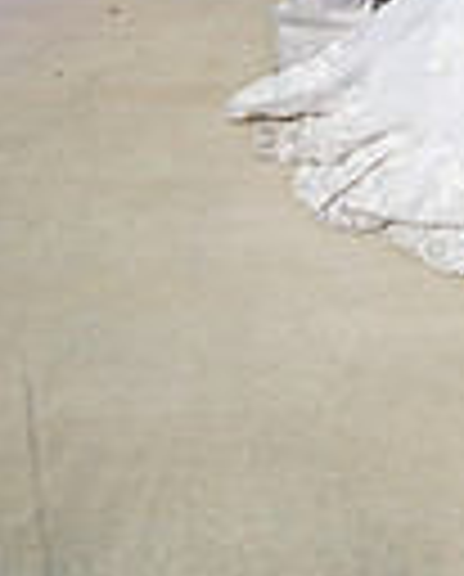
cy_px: -423
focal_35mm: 79
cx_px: 559
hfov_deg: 18.5
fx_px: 1351
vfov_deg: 19.1
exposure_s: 1/160
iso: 250
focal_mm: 24
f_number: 3.2
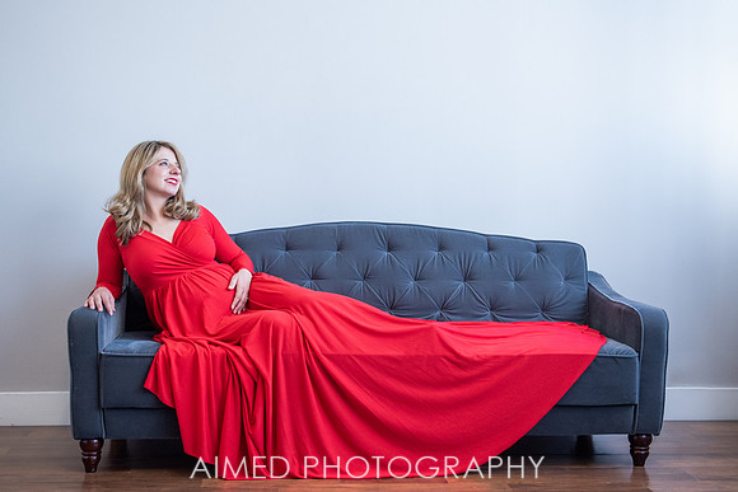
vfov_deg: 25.2
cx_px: 358
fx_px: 1099
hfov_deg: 37.1
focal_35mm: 54
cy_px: 241
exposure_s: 1/400
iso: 1000
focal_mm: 42
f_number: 2.8
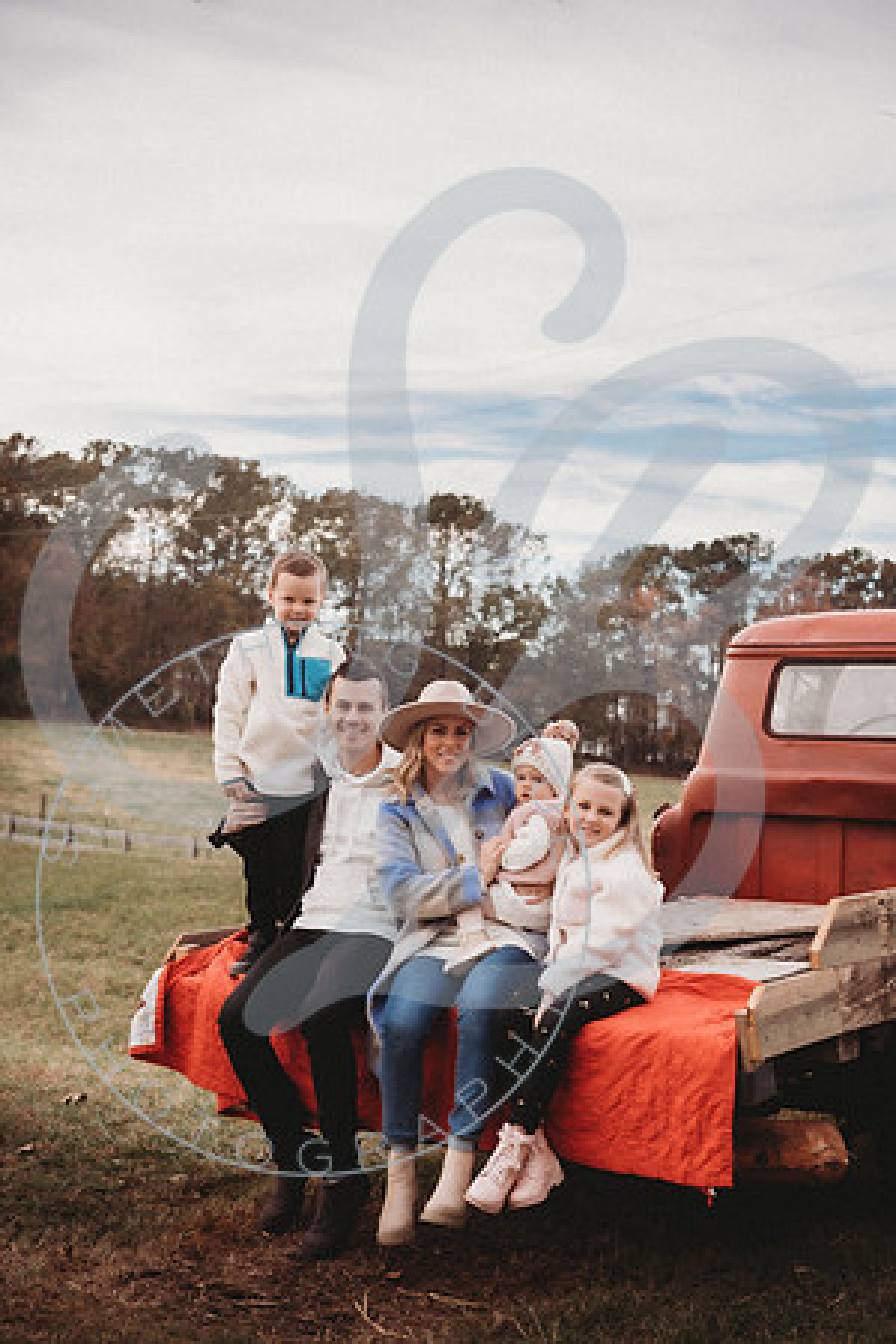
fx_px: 2091
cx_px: 448
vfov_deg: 35.6
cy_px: 672
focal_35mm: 56
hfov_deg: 24.2
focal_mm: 56
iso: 50
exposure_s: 1/125
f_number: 4.5
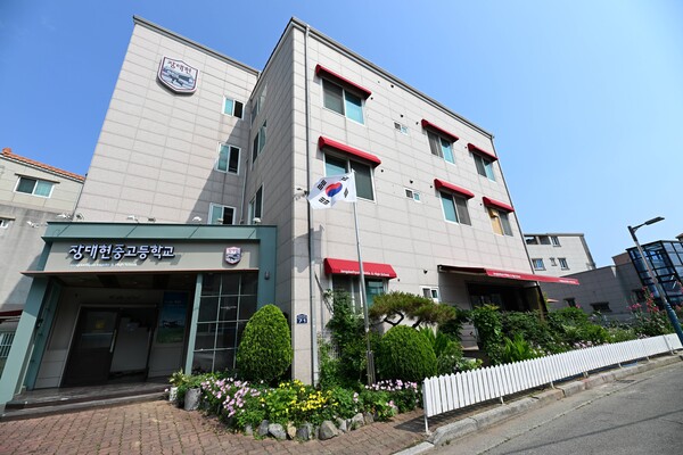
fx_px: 266
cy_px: 228
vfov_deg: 81.2
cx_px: 342
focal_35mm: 14
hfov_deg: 104.3
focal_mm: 14
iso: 250
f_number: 7.1
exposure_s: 1/1250
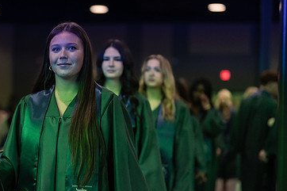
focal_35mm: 87
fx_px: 693
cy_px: 104
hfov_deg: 23.2
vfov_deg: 15.7
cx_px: 79
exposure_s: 1/500
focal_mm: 50
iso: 1250
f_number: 1.2
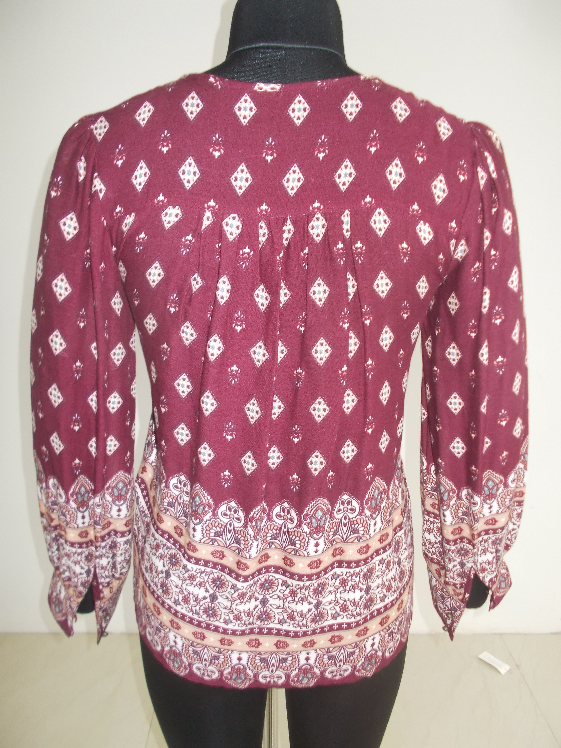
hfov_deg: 53.1
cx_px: 280
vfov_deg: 67.3
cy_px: 374
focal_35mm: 26
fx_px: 562
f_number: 3.2
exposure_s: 1/25
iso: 200
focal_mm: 4.6
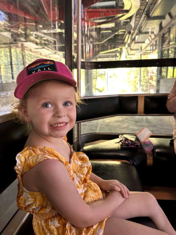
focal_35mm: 24
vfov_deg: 71.6
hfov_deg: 56.8
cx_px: 88
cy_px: 118
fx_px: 163
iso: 250
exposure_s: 1/60
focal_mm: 6.86
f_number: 1.78
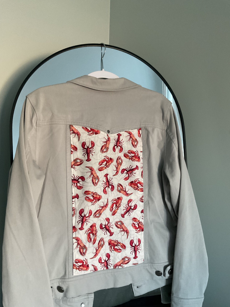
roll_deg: -1.7
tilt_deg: -8.4
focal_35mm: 29
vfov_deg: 61.7
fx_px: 257
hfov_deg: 48.2
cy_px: 154
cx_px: 115
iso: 250
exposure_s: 1/60
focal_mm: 3
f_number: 1.8
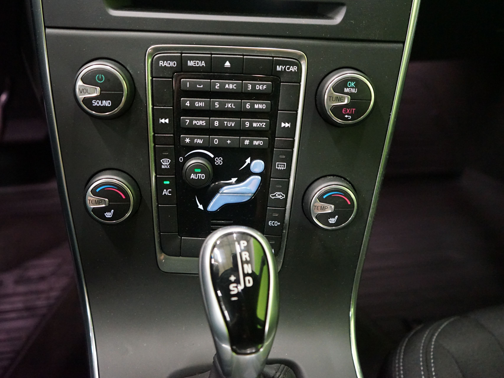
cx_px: 229
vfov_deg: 45.4
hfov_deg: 58.3
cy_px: 186
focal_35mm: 31
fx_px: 451
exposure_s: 1/15
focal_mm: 28
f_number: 3.5
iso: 6400
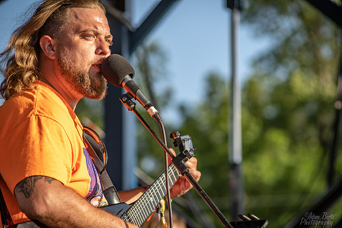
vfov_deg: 6.5
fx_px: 1995
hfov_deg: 9.8
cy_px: 114
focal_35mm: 210
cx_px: 171
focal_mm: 210
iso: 100
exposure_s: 1/125
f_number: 5.6
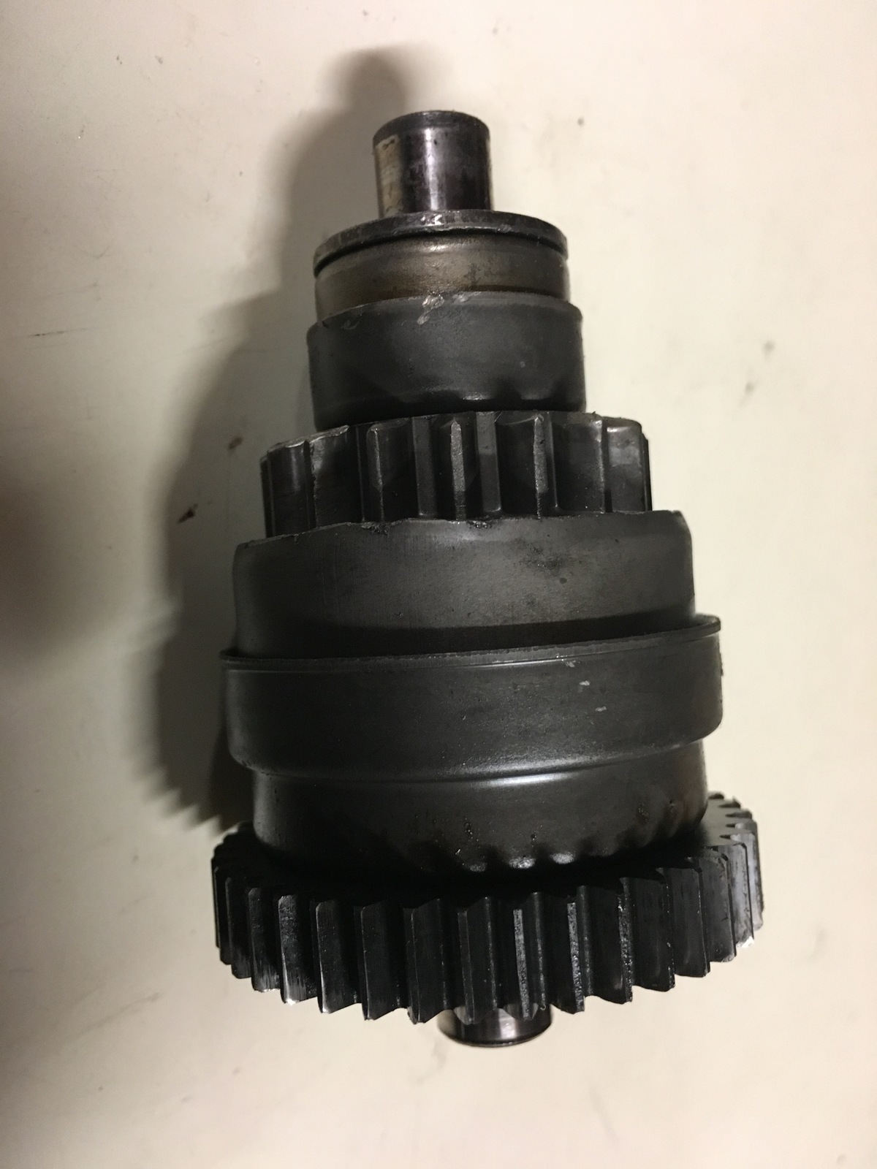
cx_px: 438
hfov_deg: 48.2
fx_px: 980
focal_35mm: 29
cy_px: 584
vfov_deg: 61.7
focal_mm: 4.15
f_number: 2.2
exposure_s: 1/20
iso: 200
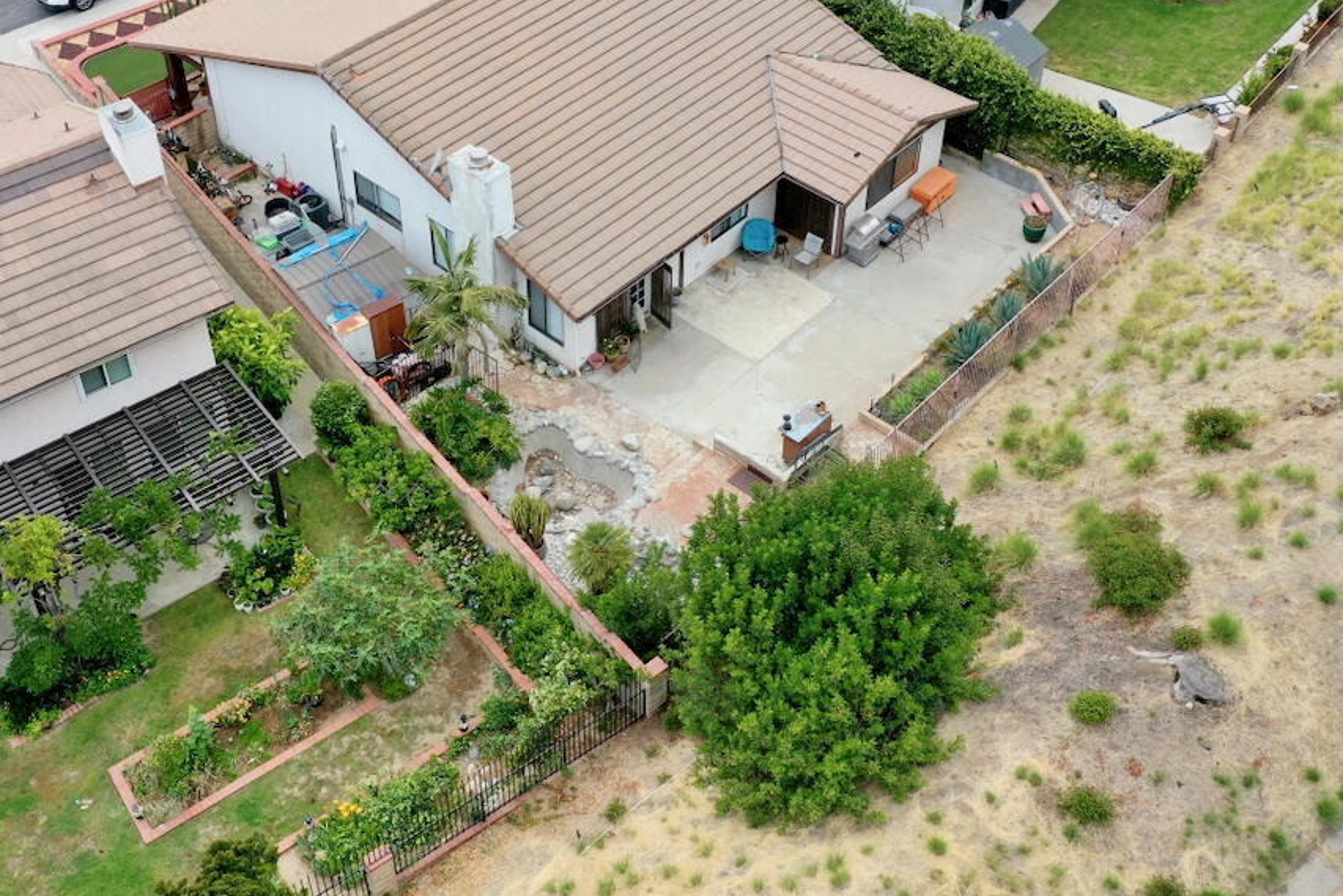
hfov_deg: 46.3
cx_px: 579
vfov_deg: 31.5
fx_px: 1567
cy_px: 249
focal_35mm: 42
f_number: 5
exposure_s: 1/240
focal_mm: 10.26
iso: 100
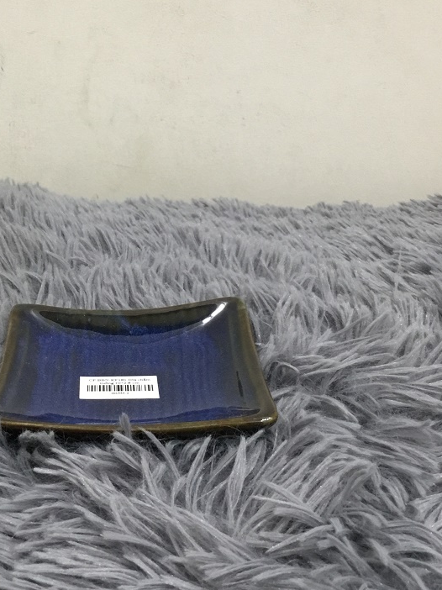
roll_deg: +2.5
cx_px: 117
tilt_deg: -21.8
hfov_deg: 27.2
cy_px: 284
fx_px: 903
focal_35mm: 53
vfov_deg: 36.2
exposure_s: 1/33
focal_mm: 3.3
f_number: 2.4
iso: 125
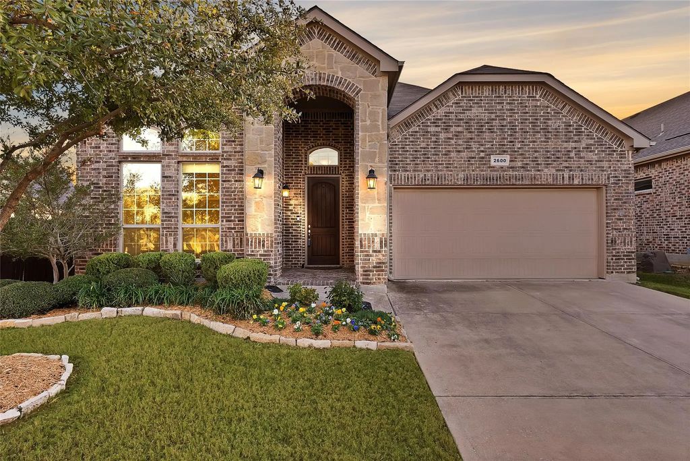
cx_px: 345
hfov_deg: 86.9
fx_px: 364
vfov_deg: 64.6
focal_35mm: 19
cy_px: 230
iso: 640
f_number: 9
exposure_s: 1/30
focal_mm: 19
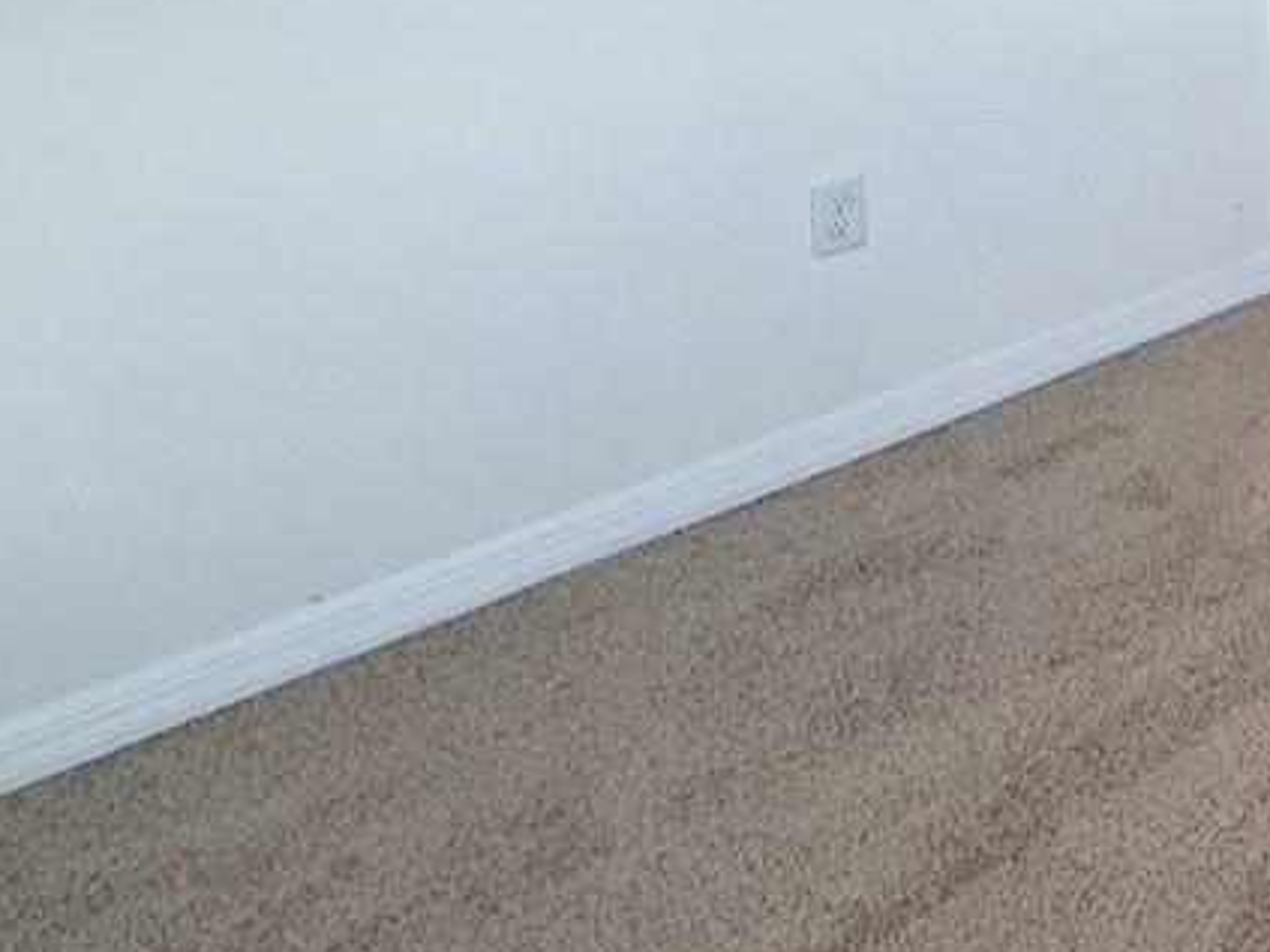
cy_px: -234
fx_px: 1944
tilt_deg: -8.7
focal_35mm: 53
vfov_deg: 24.5
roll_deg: +0.4
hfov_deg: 25.7
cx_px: 1964
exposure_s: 1/120
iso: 125
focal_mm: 2.22
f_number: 2.2
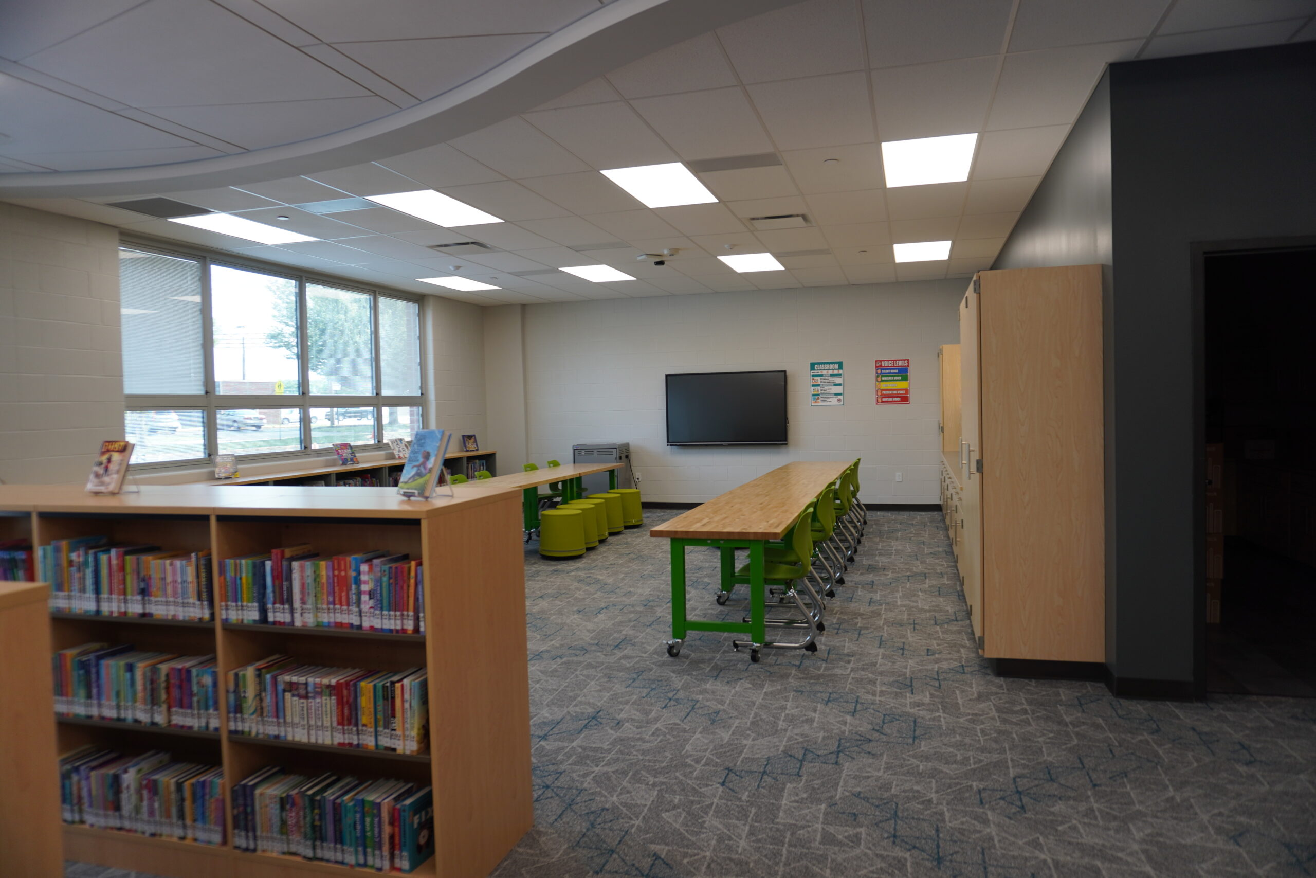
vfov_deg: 53.1
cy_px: 439
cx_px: 658
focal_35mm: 24
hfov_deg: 73.7
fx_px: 877
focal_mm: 16
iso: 100
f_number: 3.5
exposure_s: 1/60
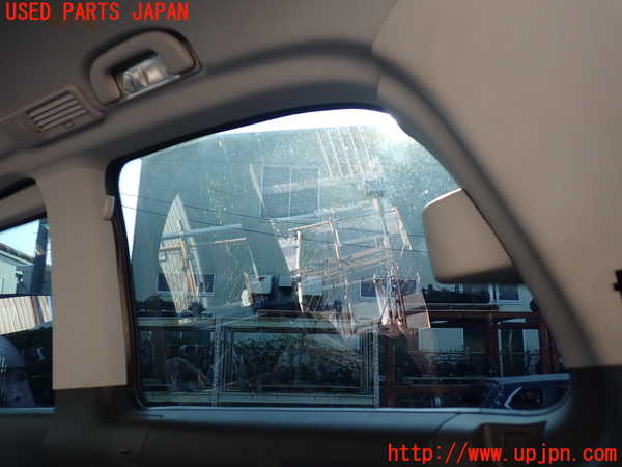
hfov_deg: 60.0
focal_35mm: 30
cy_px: 234
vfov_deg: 46.8
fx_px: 539
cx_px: 311
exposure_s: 1/100
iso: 100
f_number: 2.3
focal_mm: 5.4
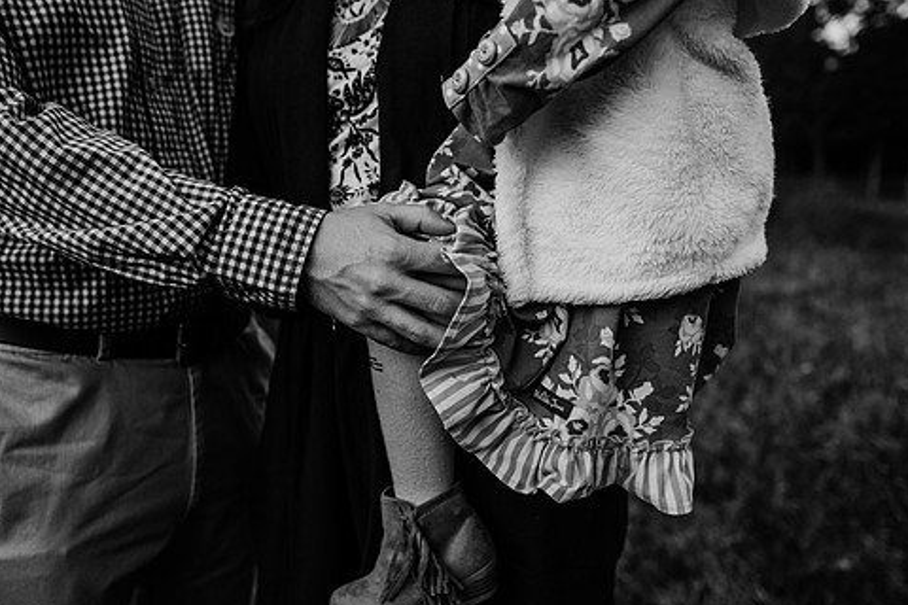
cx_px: 437
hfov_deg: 63.6
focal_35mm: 29
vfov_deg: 44.9
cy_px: 330
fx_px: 731
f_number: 2.8
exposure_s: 1/320
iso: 640
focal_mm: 24
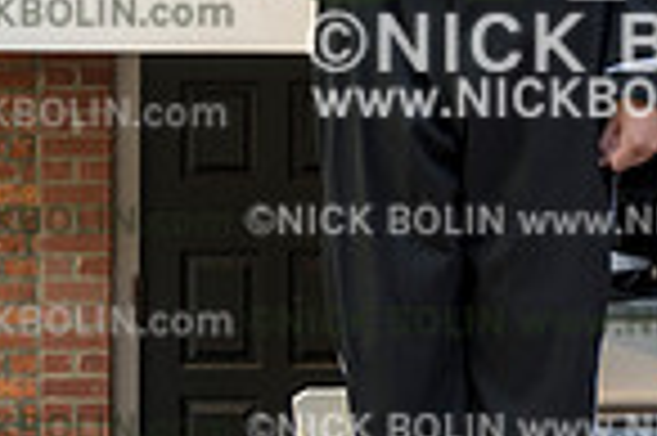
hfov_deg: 12.2
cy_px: -267
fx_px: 3044
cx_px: 660
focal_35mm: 167
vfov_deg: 8.0
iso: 125
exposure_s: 1/60
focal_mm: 35
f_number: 4
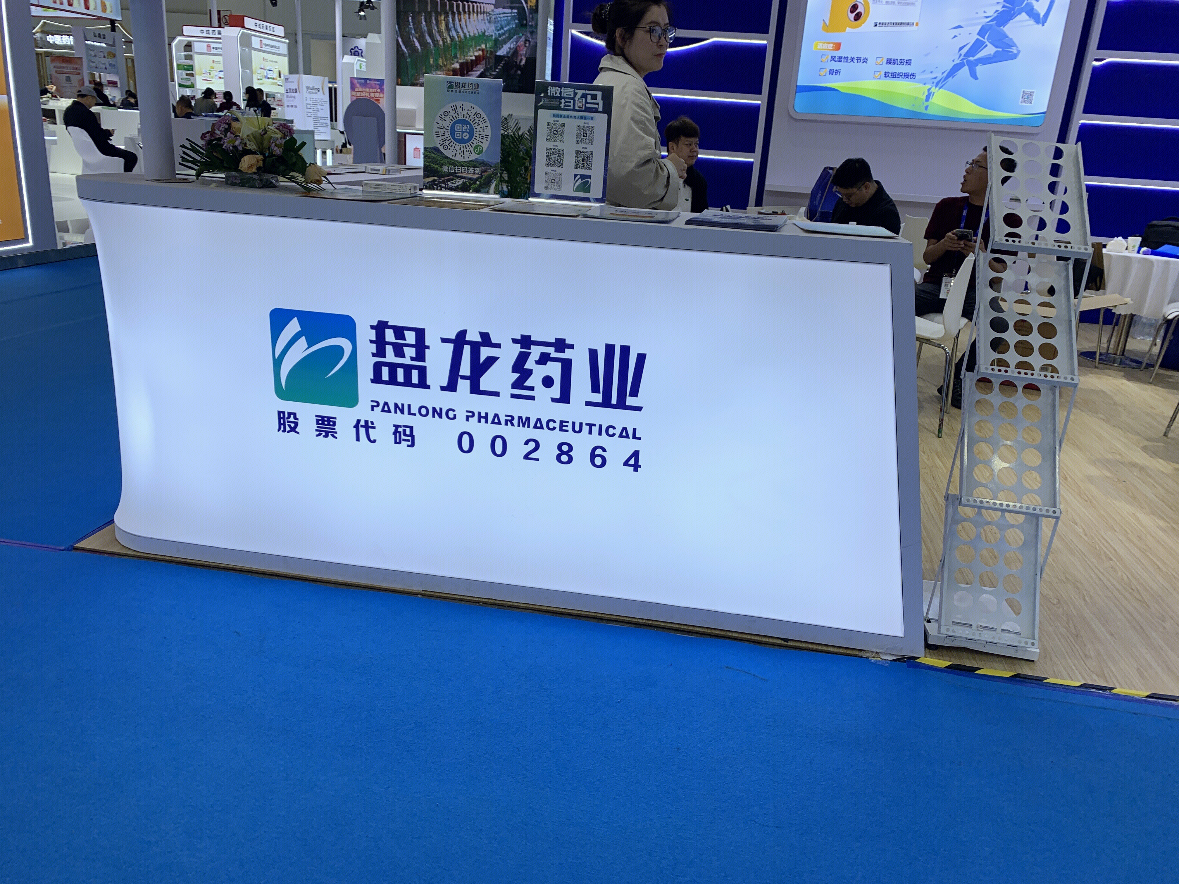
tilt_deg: -18.3
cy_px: 442
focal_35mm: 26
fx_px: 886
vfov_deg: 53.1
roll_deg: -5.0
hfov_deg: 67.3
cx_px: 590
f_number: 1.8
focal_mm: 4.25
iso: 25
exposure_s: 1/246
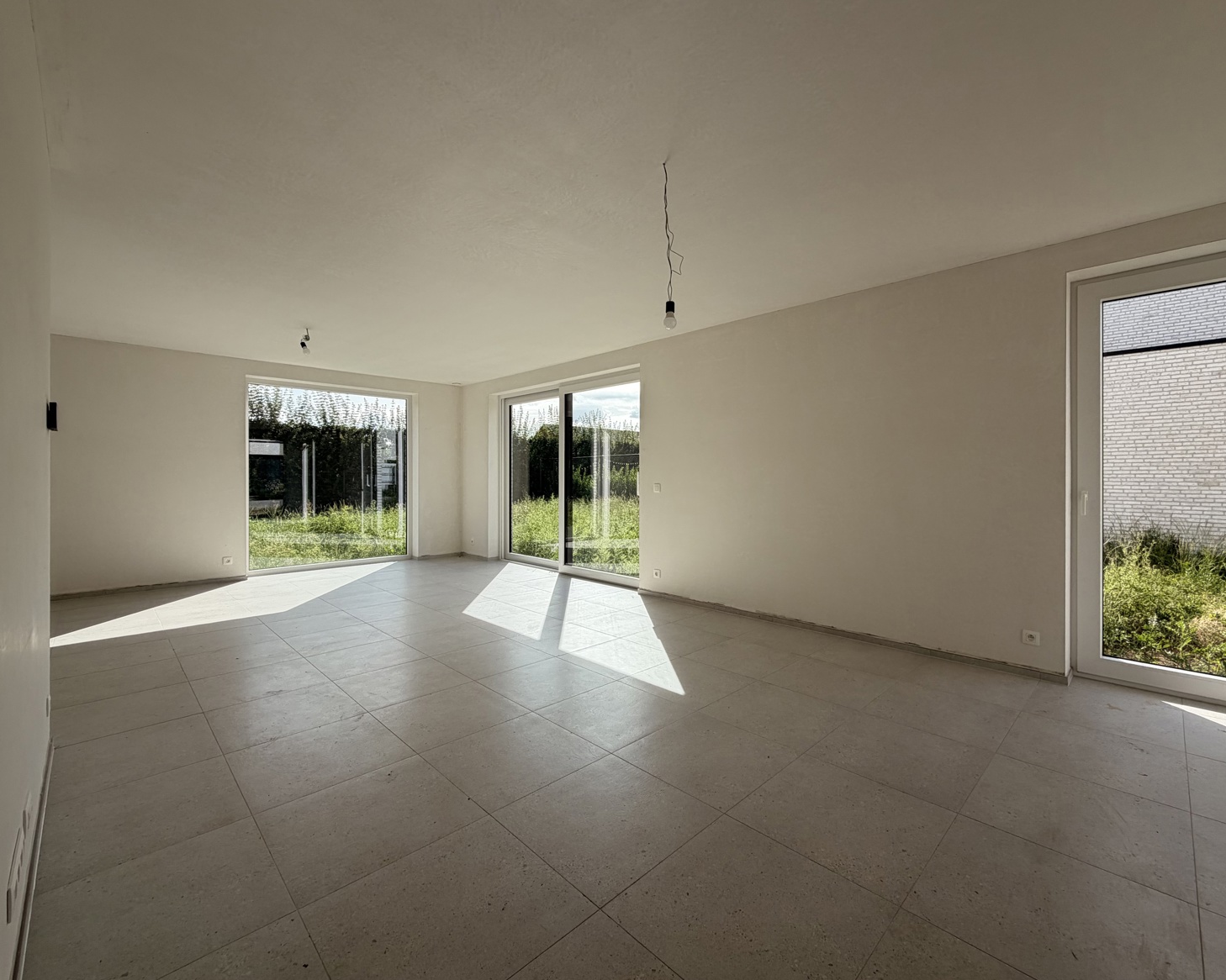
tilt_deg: -0.5
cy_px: 477
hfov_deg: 96.7
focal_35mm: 15
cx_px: 639
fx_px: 544
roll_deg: +0.2
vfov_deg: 84.0
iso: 40
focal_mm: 2.22
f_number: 2.2
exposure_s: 1/644
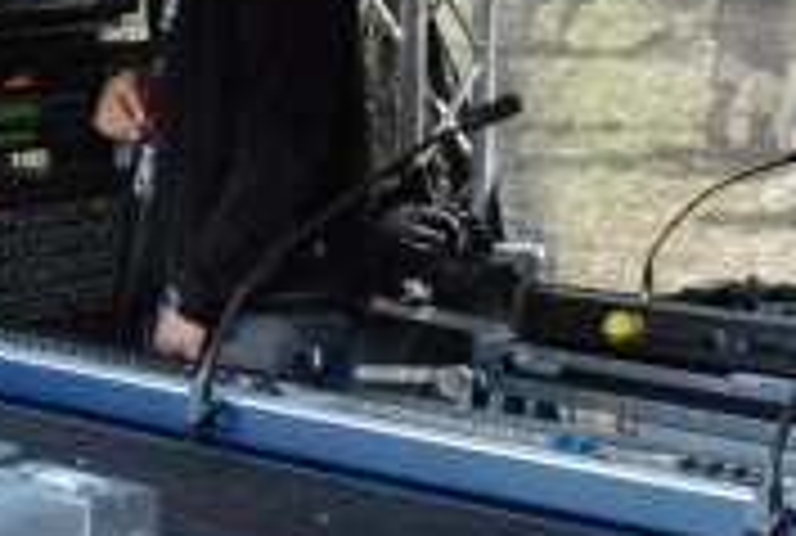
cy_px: 59
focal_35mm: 122
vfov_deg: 11.2
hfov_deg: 16.3
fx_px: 2704
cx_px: -31
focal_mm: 18
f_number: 6.7
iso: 1250
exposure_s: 1/125
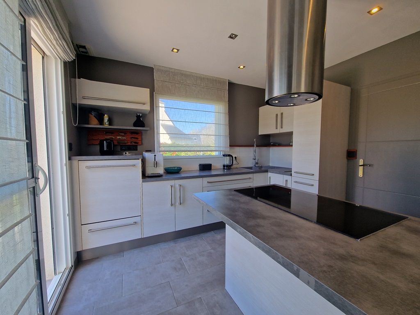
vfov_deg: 89.9
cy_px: 158
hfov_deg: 106.2
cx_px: 210
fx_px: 158
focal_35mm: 13
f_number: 2.2
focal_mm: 2.2
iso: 50
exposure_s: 1/151
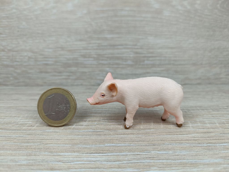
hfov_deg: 71.6
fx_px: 159
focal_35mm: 24
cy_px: 86
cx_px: 114
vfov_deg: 56.8
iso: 52
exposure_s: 1/332
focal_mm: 5.59
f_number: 1.88
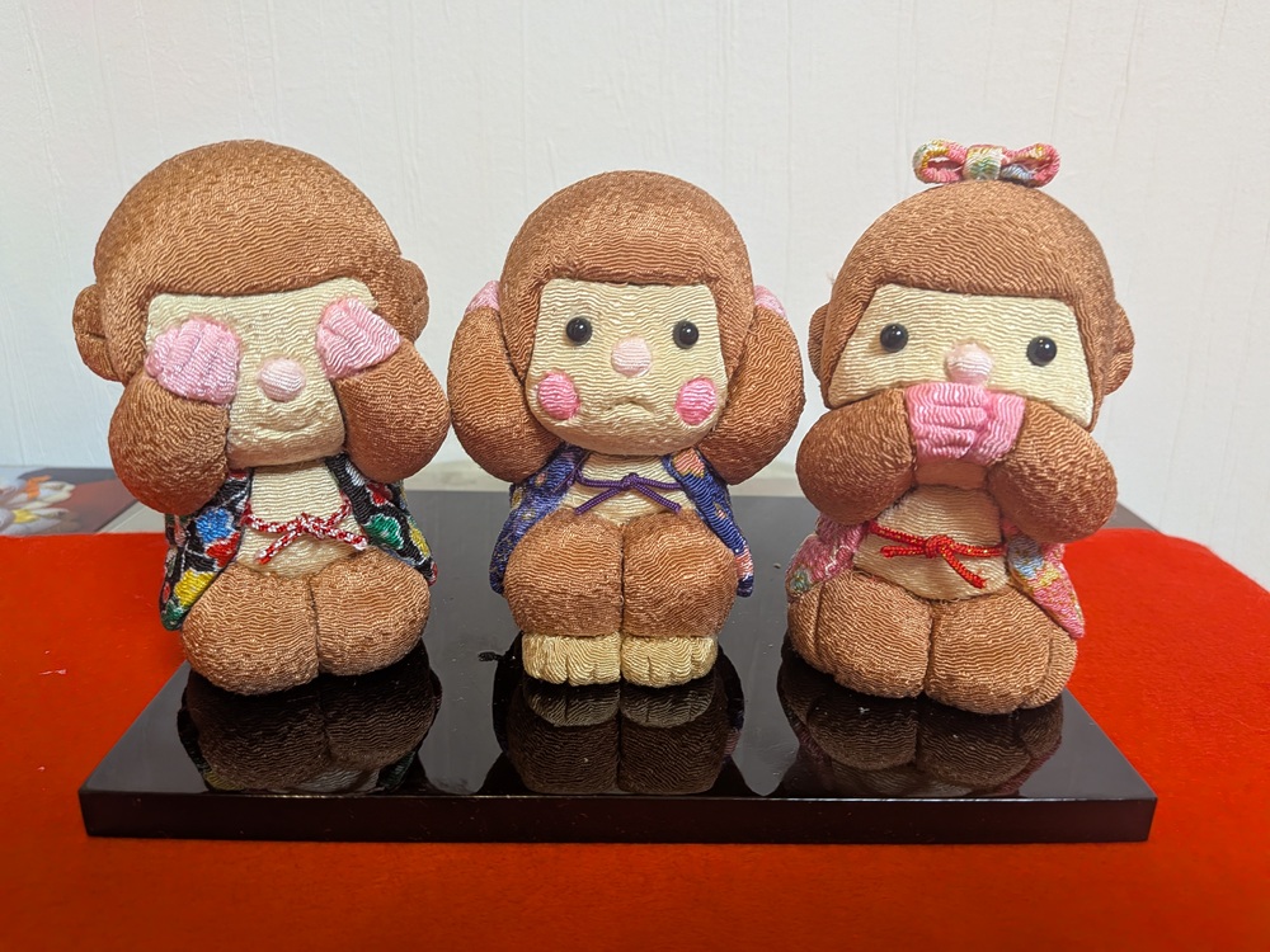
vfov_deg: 56.8
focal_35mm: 24
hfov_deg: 71.6
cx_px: 635
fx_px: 881
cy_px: 476
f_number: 1.7
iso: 121
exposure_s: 1/30
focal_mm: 4.53
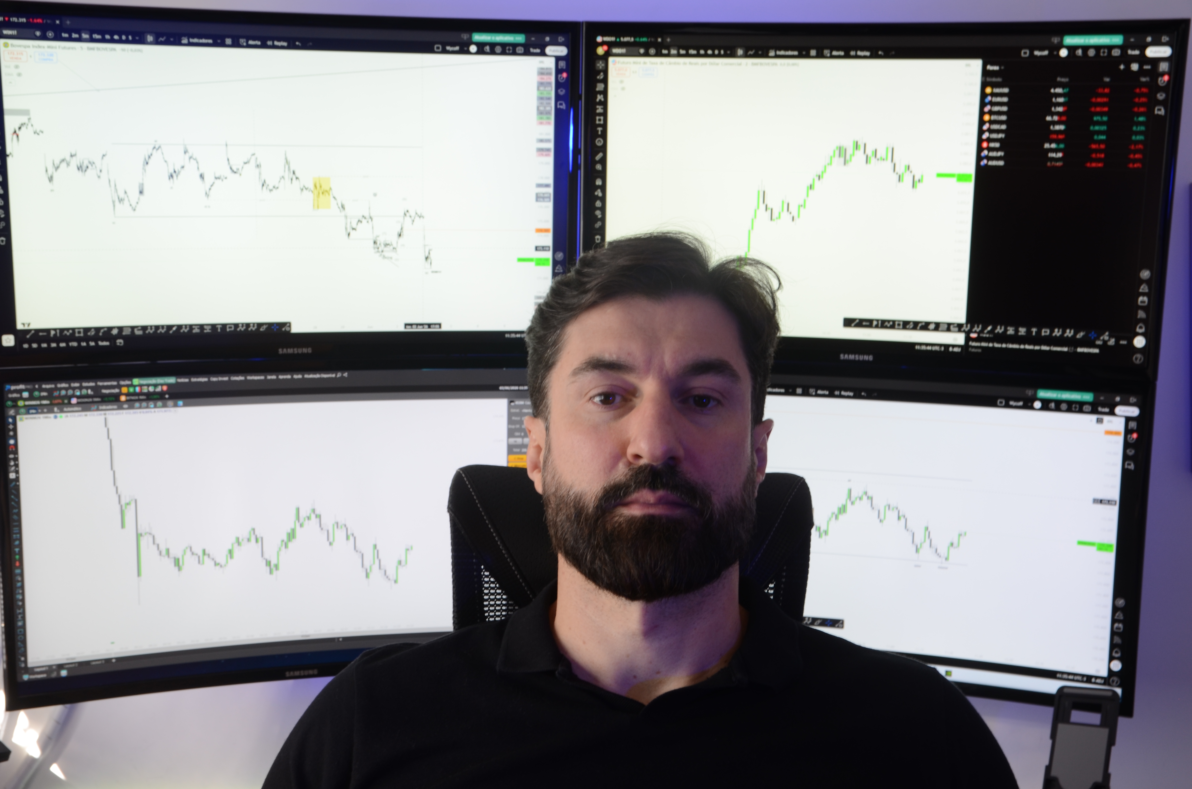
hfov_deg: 39.0
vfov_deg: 26.4
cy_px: 394
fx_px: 1685
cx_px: 596
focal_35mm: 51
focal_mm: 34
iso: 200
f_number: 8
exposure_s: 1/10
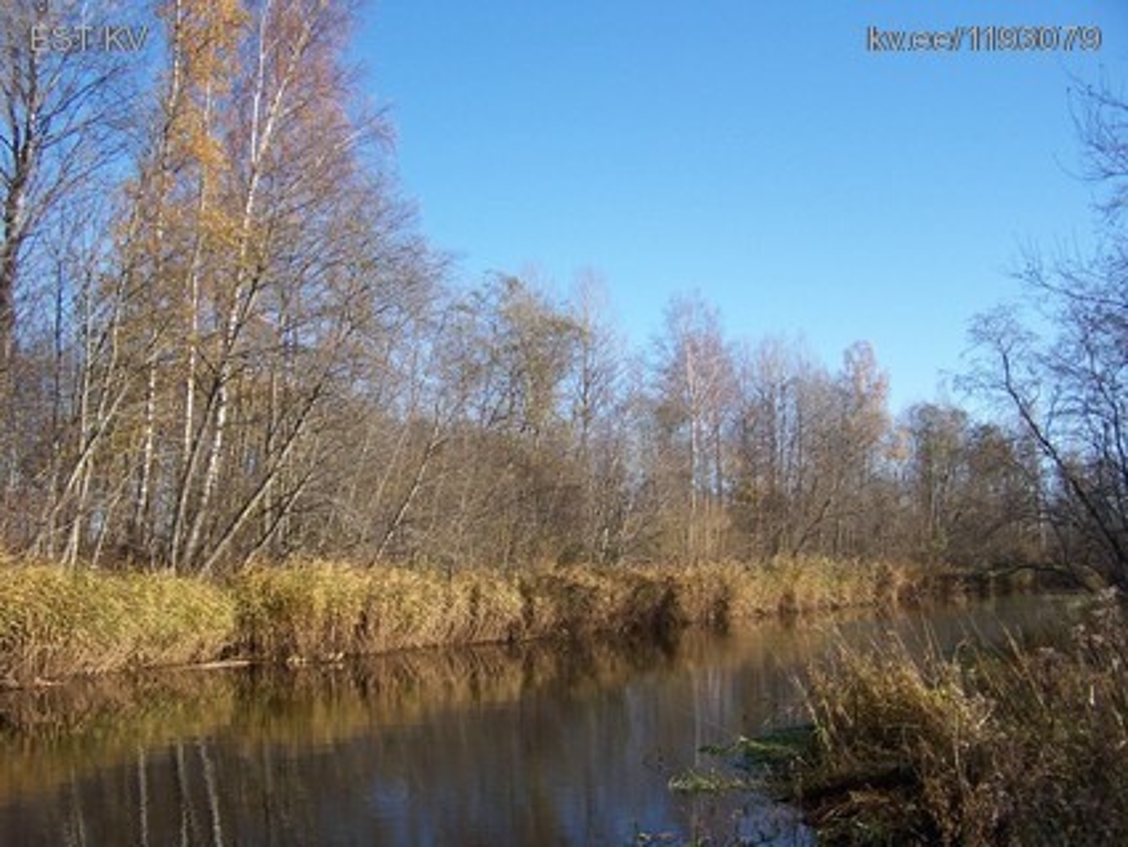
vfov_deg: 37.7
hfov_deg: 49.0
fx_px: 1239
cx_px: 564
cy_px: 424
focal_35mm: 38
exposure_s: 1/640
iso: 80
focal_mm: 6.3
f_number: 2.8
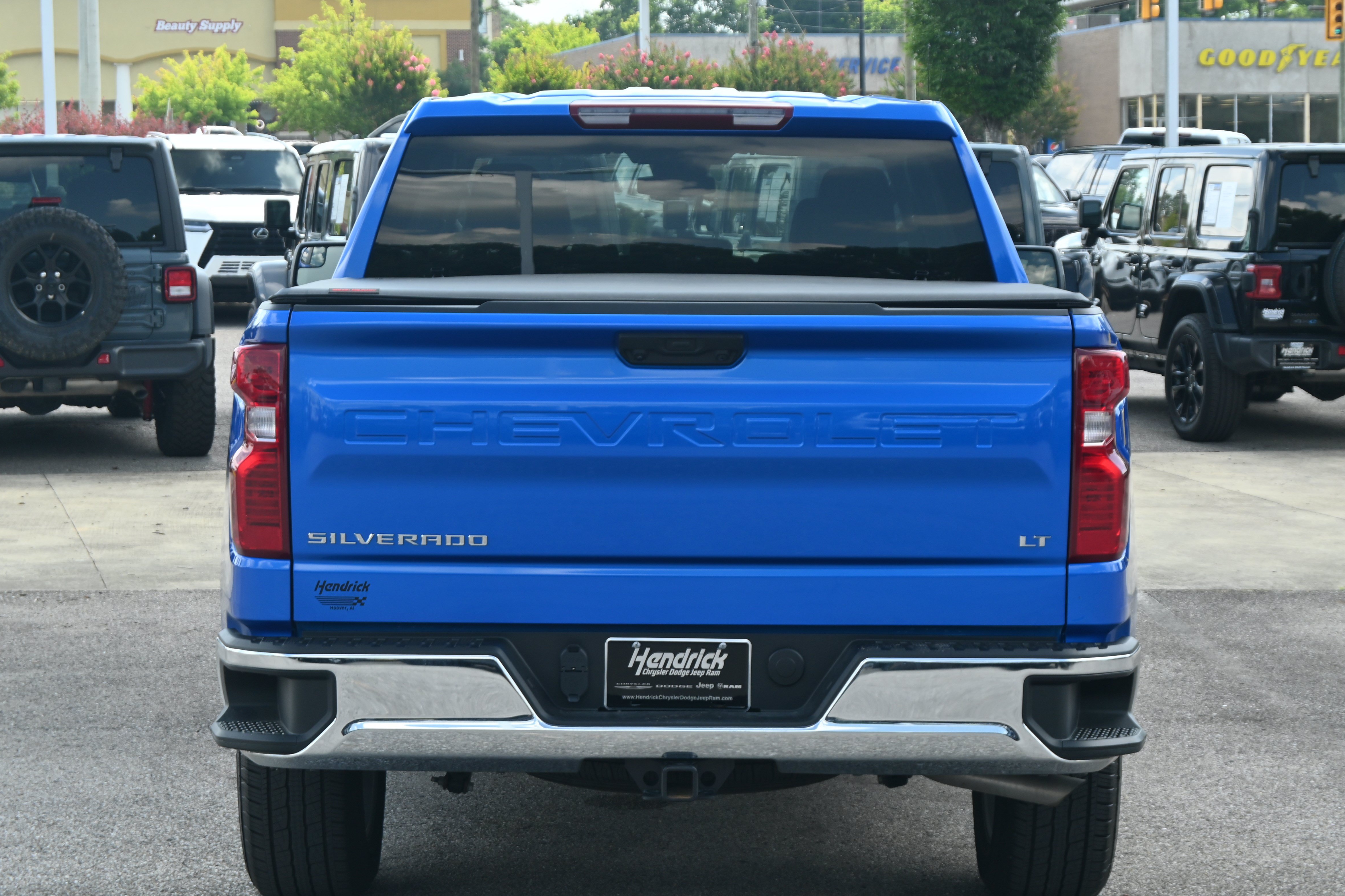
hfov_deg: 22.9
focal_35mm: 89
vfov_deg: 15.4
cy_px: 490
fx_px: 3325
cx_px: 686
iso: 110
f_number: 6.3
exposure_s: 1/80
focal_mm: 50
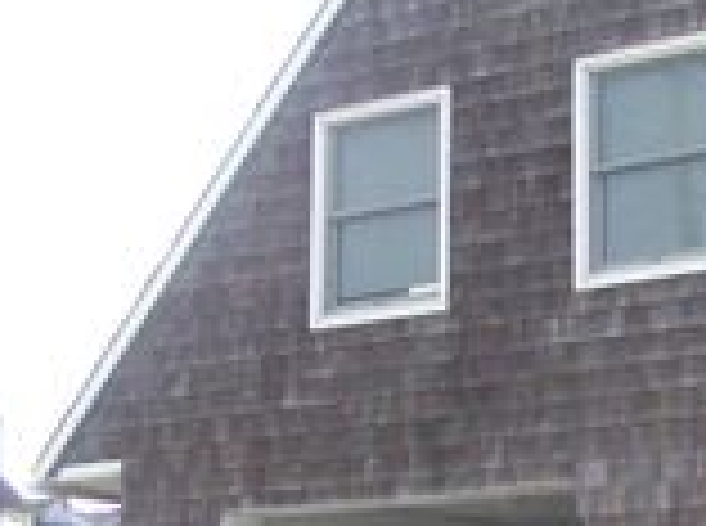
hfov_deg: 16.5
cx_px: 814
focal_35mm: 115
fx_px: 2340
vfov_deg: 12.7
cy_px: 515
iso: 69
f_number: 2.8
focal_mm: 5.85
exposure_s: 1/320
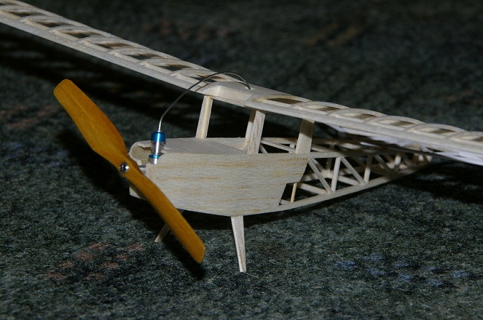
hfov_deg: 10.6
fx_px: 2613
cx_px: 242
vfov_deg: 7.0
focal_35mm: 195
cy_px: 160
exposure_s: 1/125
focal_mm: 130
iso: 400
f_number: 16
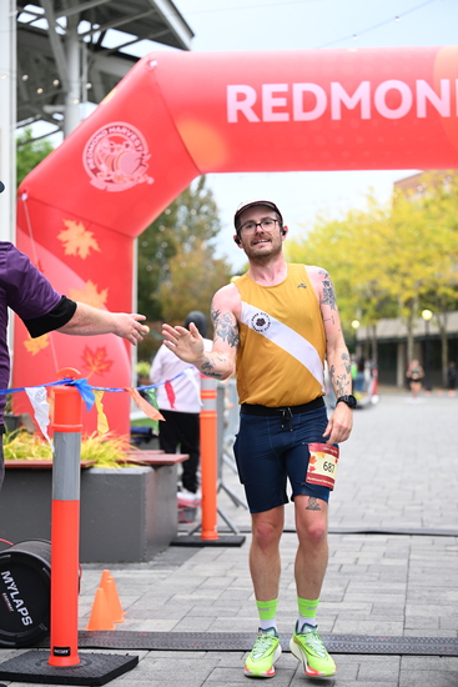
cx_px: 229
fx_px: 1335
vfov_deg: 28.8
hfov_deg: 19.5
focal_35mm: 70
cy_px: 344
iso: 1250
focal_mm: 70
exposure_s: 1/2000
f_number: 2.8
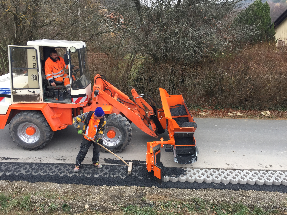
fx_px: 240
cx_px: 144
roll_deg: +1.5
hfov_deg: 61.7
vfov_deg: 48.2
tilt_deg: -17.6
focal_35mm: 29
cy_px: 108
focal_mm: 4.15
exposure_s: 1/114
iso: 32
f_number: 2.2
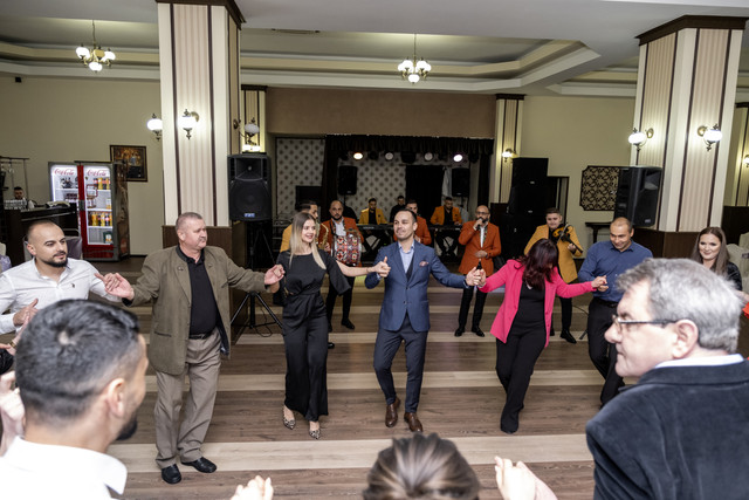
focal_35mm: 24
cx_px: 374
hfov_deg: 73.7
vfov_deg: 53.2
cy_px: 250
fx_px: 499
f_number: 2.8
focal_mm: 16
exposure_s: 1/125
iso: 1600
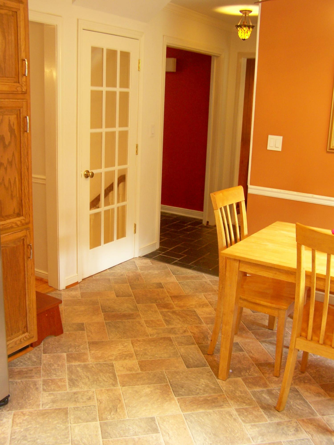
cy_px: 222
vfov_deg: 49.0
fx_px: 489
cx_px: 167
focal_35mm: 38
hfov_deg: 37.7
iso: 64
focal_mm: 6.3
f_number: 2.8
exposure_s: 1/4
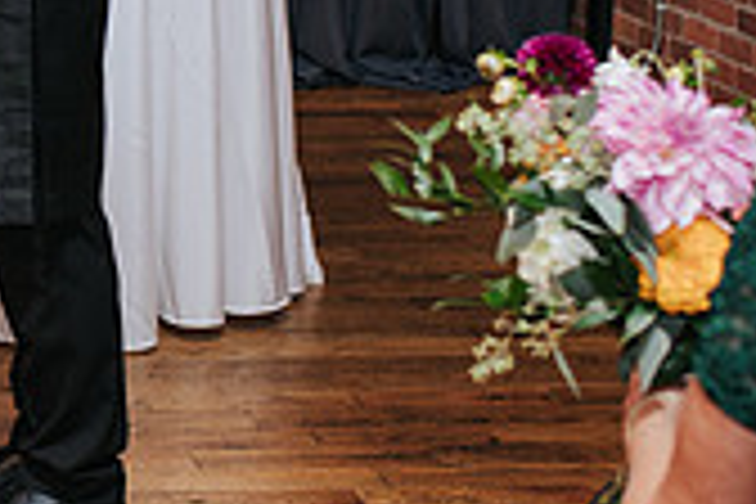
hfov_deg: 14.8
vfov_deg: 10.4
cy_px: -22
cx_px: -281
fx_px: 2751
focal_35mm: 131
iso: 800
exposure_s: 1/200
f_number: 3.2
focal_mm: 35
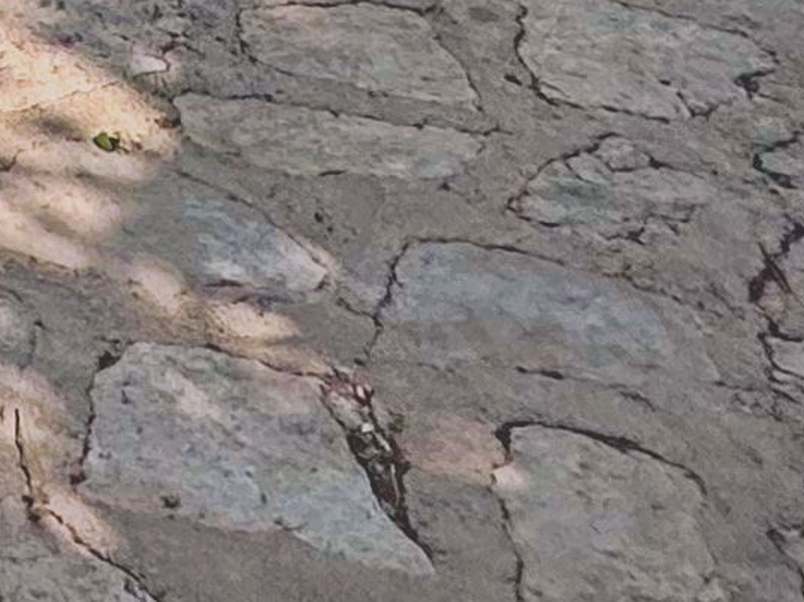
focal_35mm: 105
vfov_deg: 9.4
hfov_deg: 15.1
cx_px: -823
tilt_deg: +3.0
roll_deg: -0.6
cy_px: -1439
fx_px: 2438
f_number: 2.2
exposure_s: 1/3509
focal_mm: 2.22
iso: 40
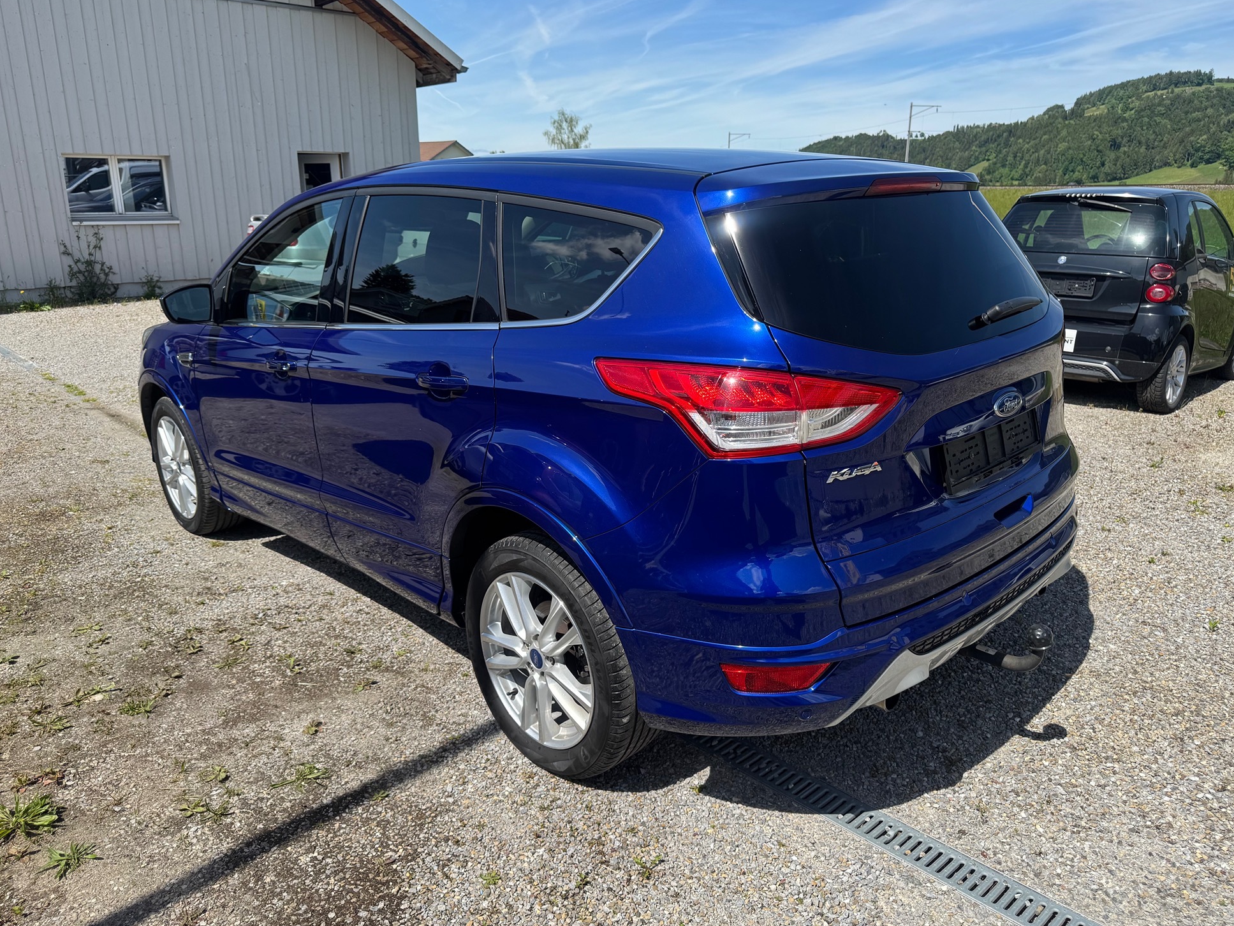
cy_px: 459
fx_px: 891
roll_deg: -0.7
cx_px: 628
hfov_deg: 69.4
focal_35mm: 25
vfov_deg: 54.9
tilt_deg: -14.7
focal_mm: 6.76
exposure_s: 1/3413
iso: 80
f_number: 1.78
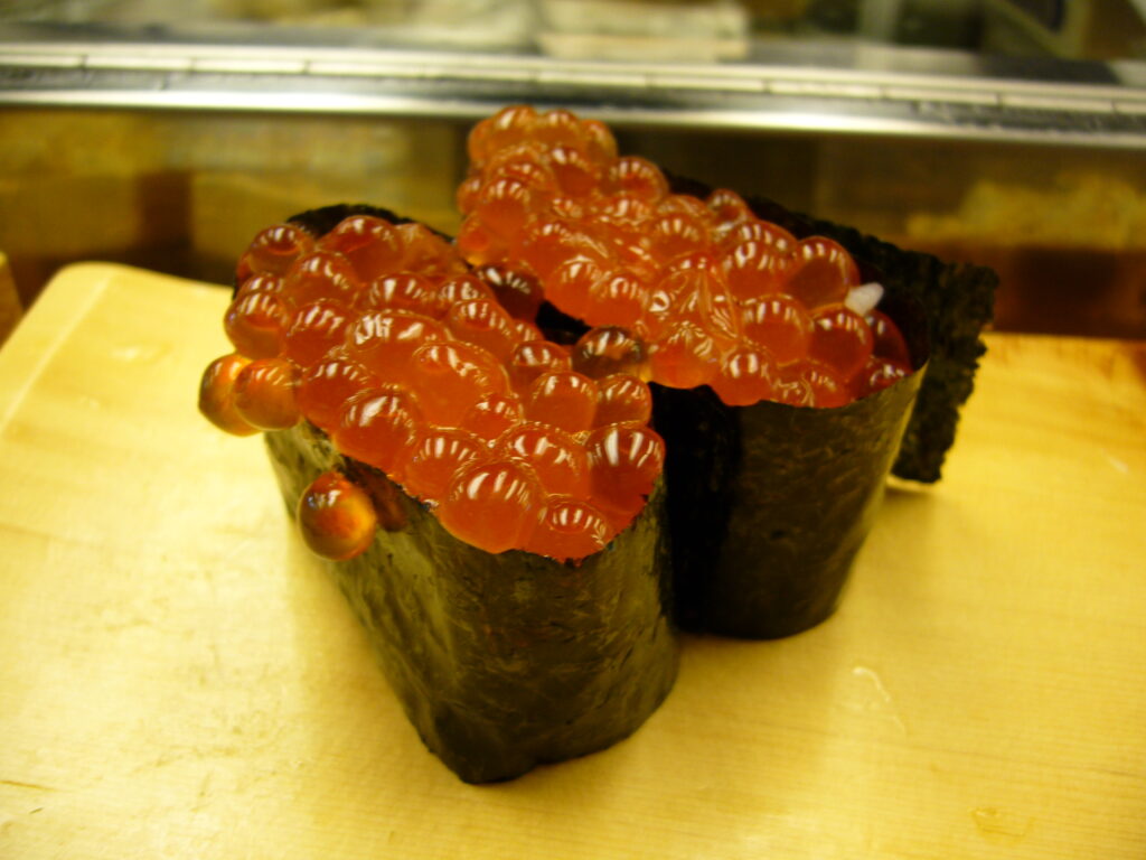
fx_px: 1159
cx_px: 573
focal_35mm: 35
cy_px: 430
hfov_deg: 52.6
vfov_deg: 40.7
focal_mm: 5.8
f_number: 2.8
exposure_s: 1/15
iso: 100
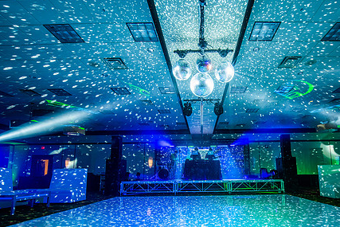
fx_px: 179
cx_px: 202
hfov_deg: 85.9
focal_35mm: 19
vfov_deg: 63.3
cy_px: 147
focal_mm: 14
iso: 800
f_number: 5
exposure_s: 1/200
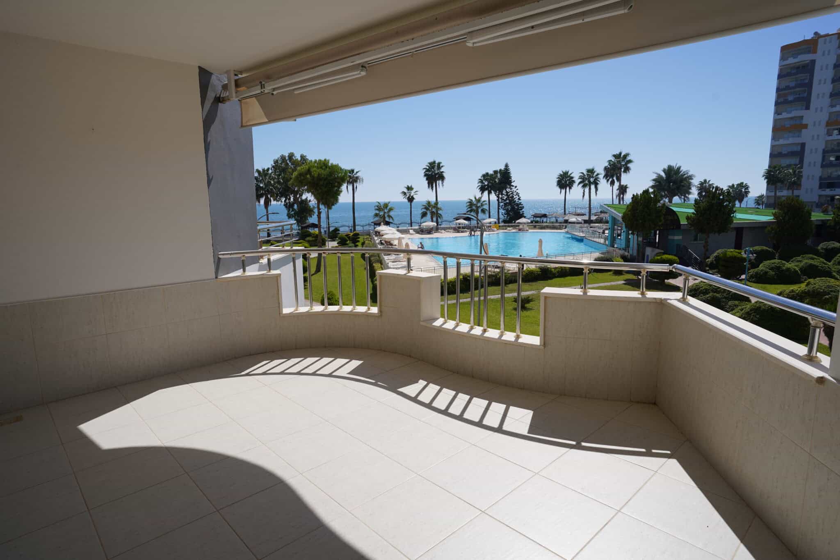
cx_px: 420
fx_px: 467
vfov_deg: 61.9
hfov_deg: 84.0
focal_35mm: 20
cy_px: 280
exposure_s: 1/640
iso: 100
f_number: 8
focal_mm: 20
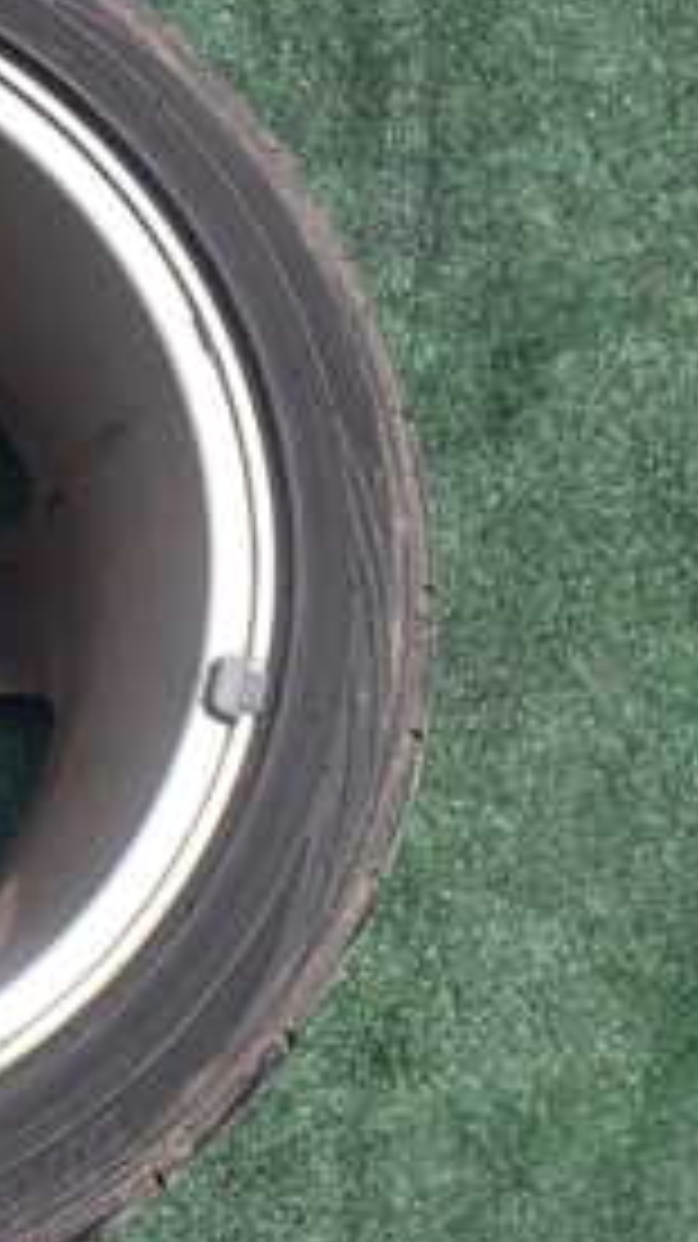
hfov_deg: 15.3
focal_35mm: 71
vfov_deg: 29.7
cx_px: -432
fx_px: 2339
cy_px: 554
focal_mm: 5.4
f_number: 3.2
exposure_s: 1/640
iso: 100
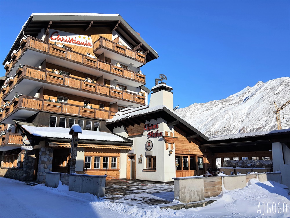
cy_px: 109
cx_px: 145
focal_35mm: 26
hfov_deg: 67.3
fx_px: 218
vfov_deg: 53.1
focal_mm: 4.32
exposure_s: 1/3880
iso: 50
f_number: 1.7
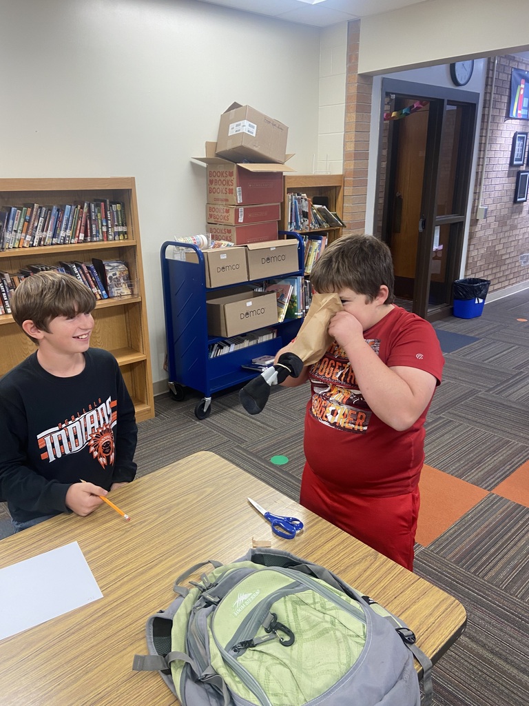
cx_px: 264
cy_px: 353
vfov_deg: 67.3
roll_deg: +1.8
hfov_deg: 53.1
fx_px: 530
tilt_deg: -17.7
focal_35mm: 26
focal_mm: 4.25
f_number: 1.8
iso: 100
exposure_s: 1/60
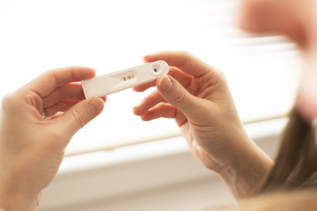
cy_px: 106
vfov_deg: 27.0
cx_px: 158
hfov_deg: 39.6
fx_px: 440
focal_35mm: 50
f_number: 2.5
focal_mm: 50
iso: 320
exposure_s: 1/800
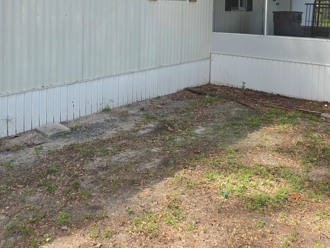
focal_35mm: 42
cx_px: 188
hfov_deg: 44.7
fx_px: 400
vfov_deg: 32.8
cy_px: 30
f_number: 1.4
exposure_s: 1/359
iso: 20
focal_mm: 6.5
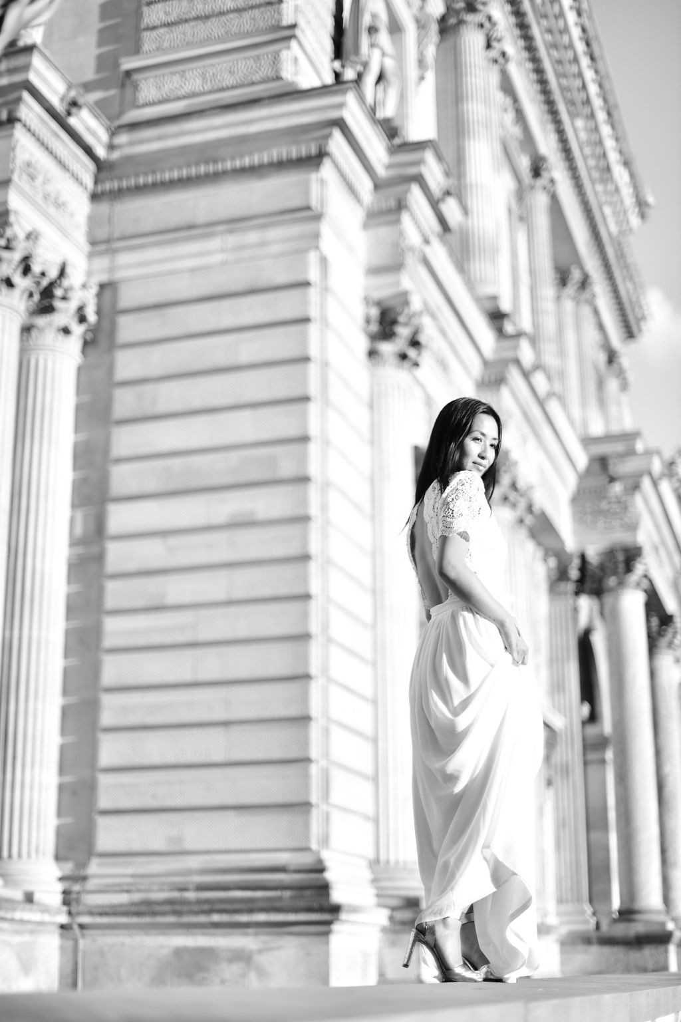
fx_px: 1419
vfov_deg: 39.6
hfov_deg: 27.0
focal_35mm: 50
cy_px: 511
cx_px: 340
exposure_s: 1/1000
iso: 100
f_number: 1.4
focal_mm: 50
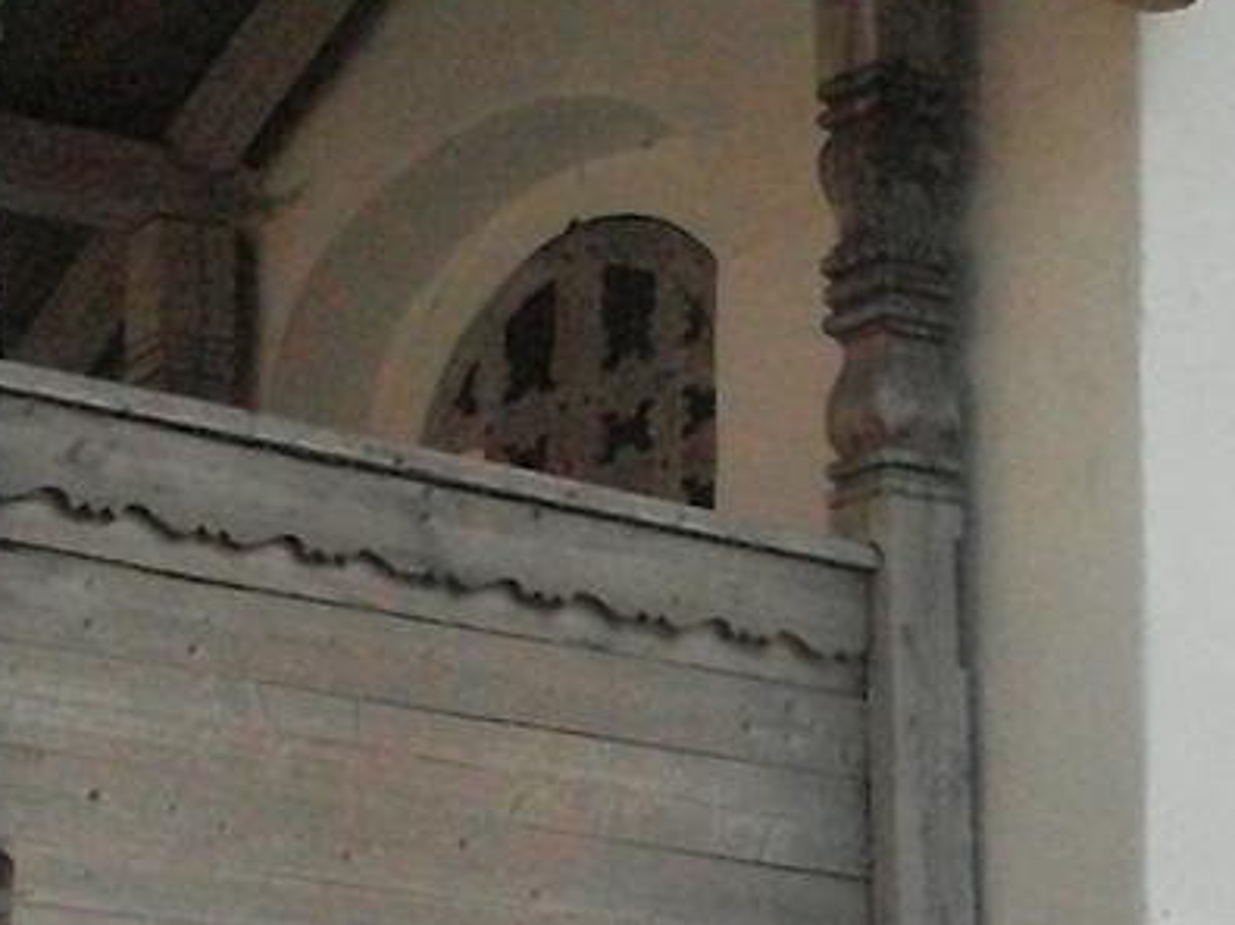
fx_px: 4922
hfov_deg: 14.3
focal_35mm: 138
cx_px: 799
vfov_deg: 10.6
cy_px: 989
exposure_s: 1/500
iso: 400
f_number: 8.4
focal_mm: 6.3
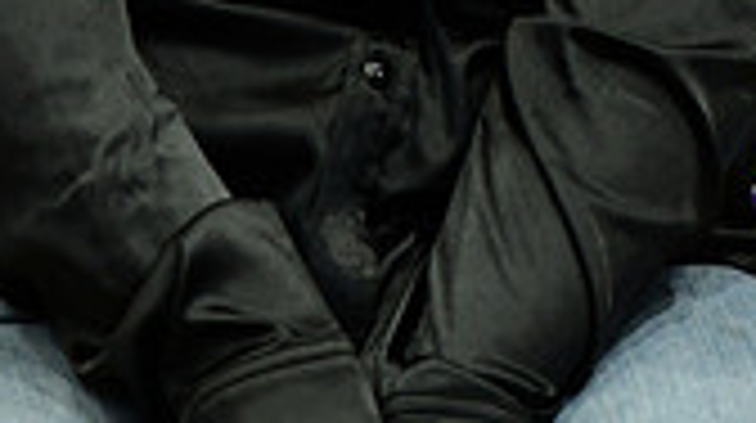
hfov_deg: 5.4
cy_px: -756
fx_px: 7988
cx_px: 380
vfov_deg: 3.0
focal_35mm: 399
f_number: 4.2
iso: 2500
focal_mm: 110
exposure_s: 1/250
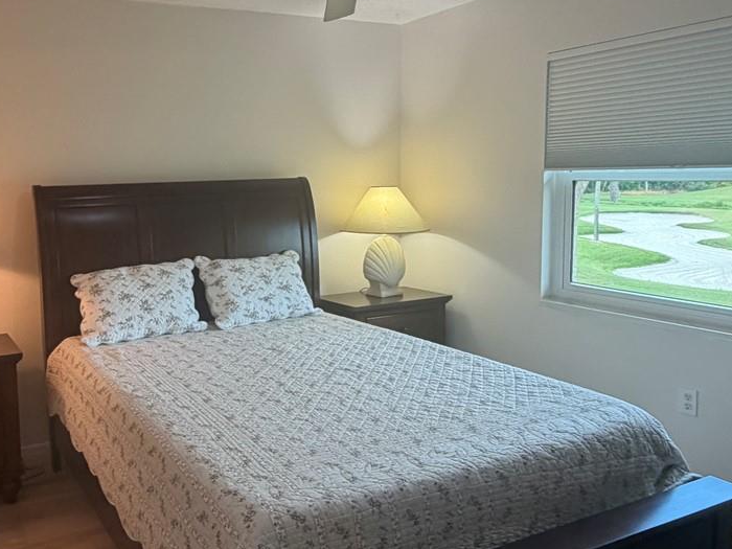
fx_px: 677
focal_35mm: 32
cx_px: 204
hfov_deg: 54.7
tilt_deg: -3.9
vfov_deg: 44.1
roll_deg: +1.6
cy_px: 243
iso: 200
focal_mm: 2.22
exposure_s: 1/120
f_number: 2.2
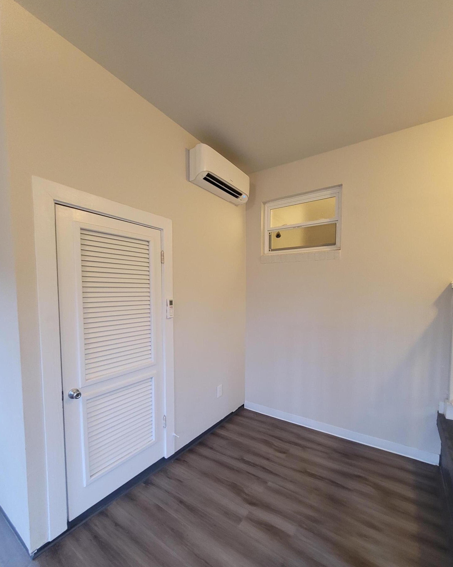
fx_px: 235
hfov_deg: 88.0
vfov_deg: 100.5
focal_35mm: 14
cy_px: 304
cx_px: 228
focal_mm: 2.2
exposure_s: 1/30
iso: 400
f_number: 2.2
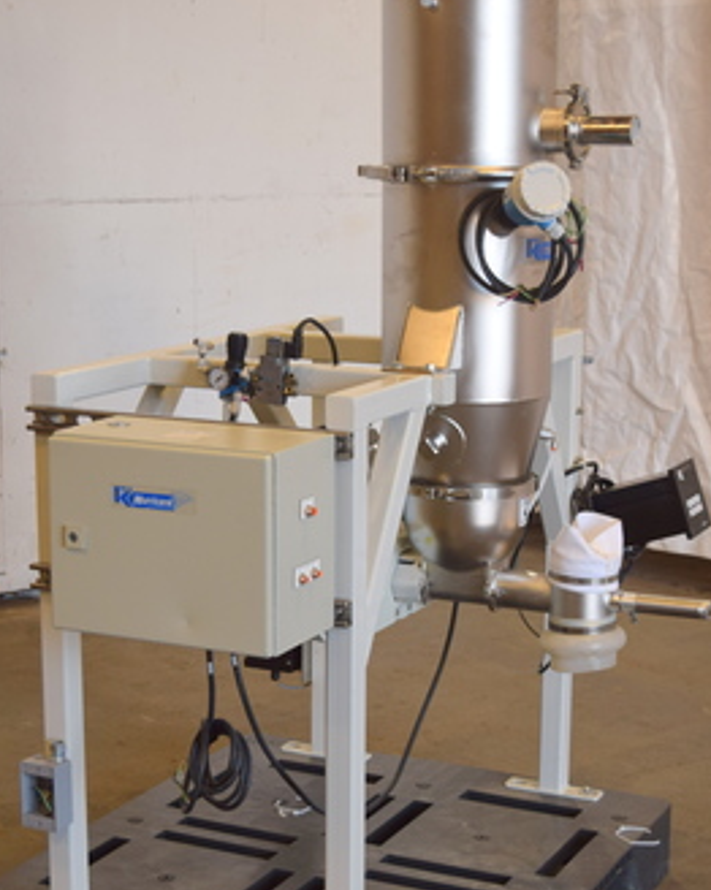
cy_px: 499
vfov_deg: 26.1
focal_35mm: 73
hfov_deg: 21.0
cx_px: 357
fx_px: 1922
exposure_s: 1/80
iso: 400
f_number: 4.5
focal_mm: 34
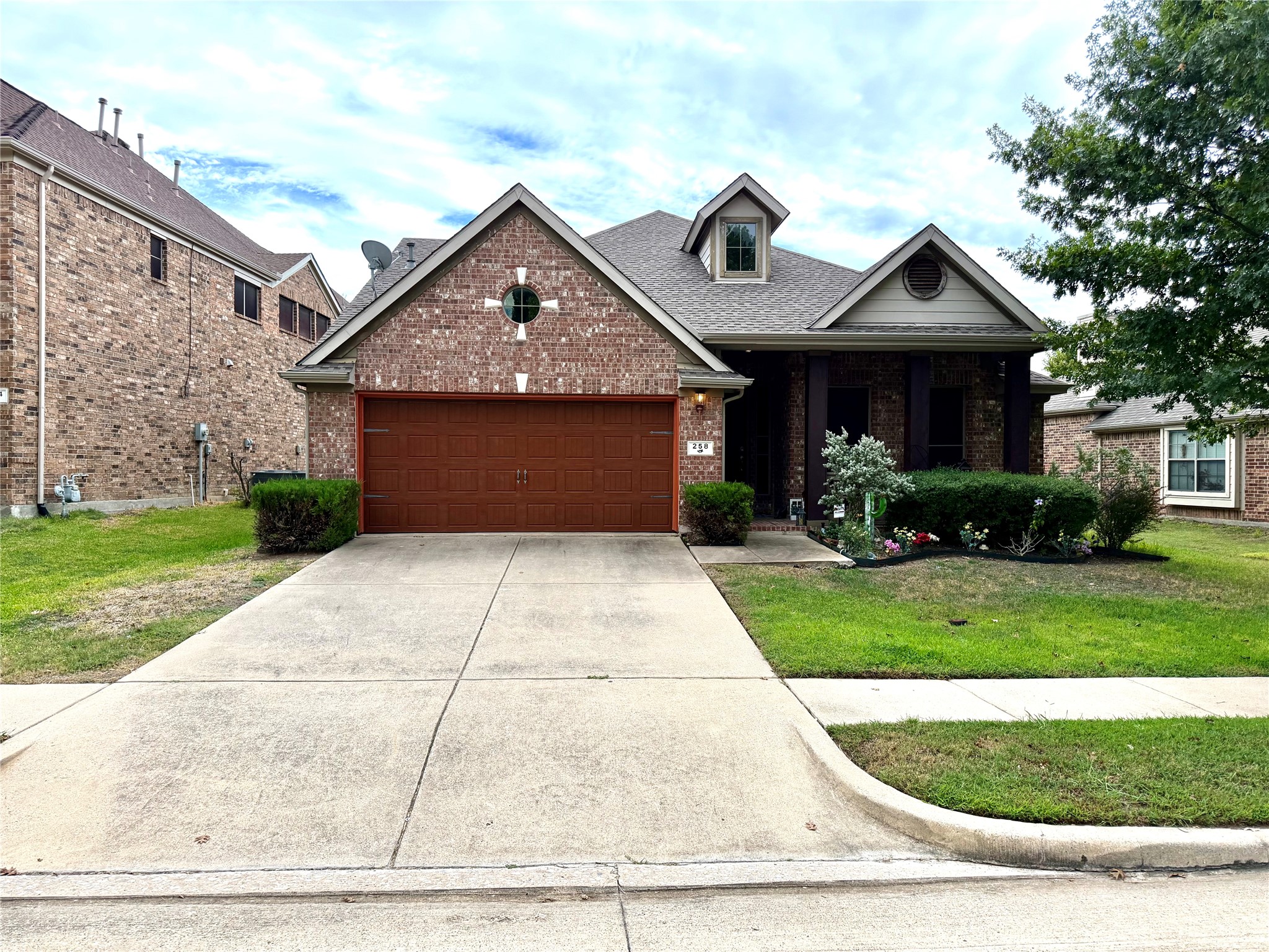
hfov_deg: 71.6
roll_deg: +0.7
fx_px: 880
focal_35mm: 24
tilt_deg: -0.1
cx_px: 634
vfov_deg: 56.8
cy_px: 476
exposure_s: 1/1292
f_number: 1.78
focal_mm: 6.76
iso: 100
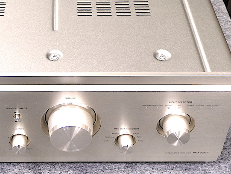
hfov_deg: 27.0
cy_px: 36
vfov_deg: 20.5
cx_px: 55
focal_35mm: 71
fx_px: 474
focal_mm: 7.2
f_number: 3.8
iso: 200
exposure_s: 1/8
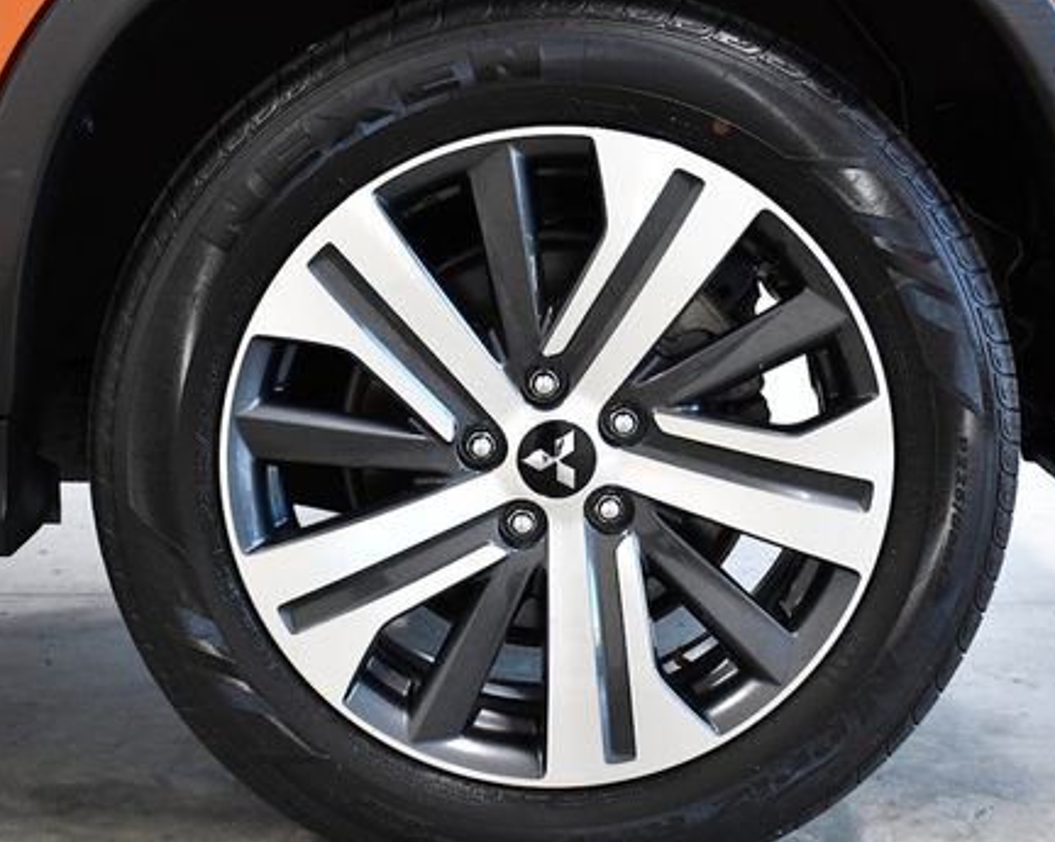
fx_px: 2215
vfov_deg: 21.5
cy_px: 426
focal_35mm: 71
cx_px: 545
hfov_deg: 26.8
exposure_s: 1/320
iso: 2500
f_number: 4.2
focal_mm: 34
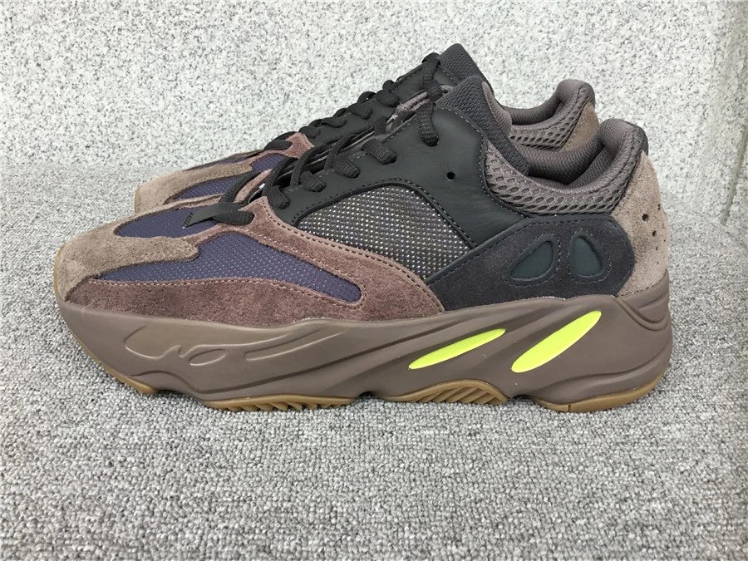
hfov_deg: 58.4
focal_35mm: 31
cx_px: 374
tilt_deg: -25.3
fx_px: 670
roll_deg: -2.3
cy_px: 280
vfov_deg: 45.4
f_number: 2.4
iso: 40
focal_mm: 3.3
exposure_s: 1/100
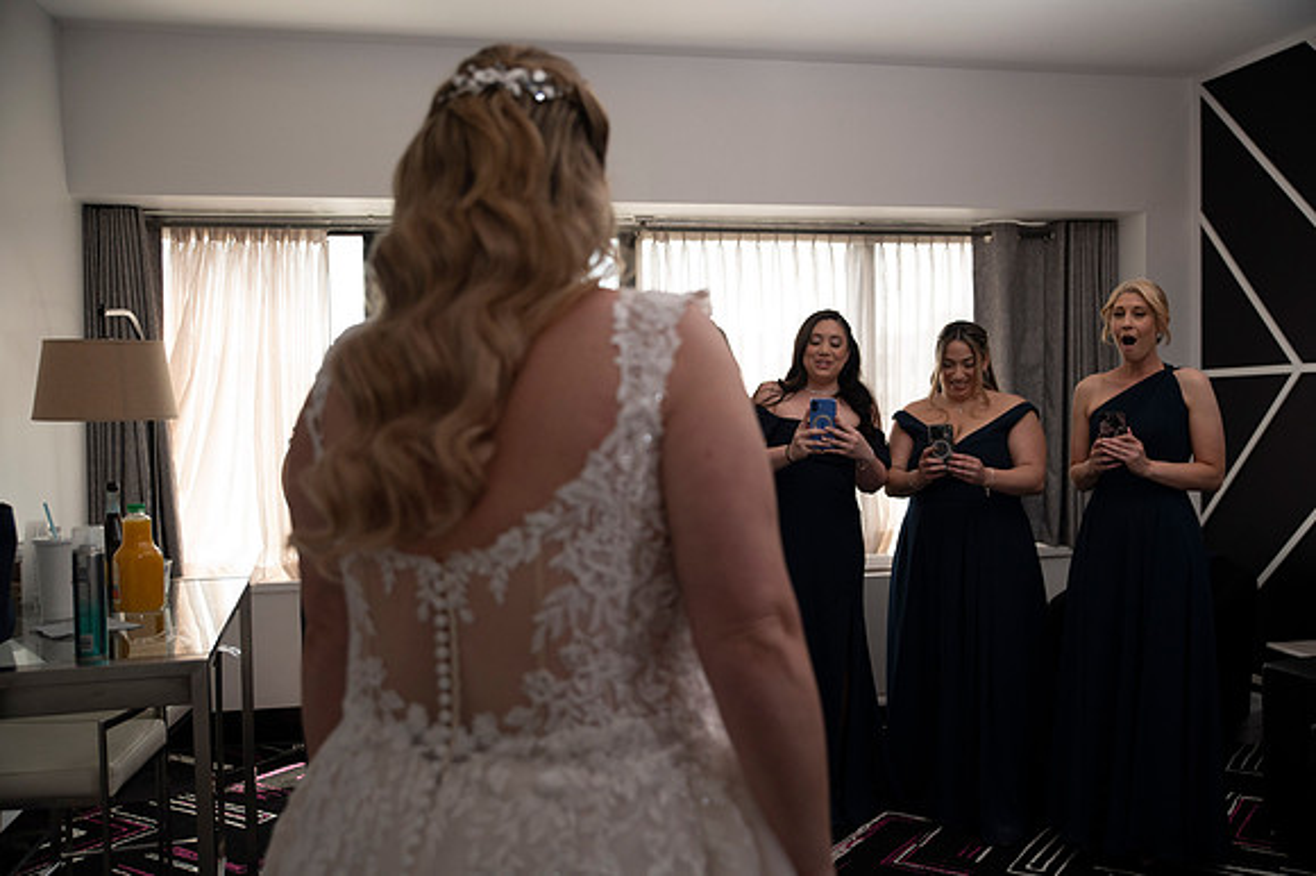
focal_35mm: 32
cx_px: 658
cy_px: 438
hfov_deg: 58.7
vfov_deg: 41.1
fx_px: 1169
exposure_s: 1/1600
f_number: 2.8
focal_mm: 32
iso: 1600
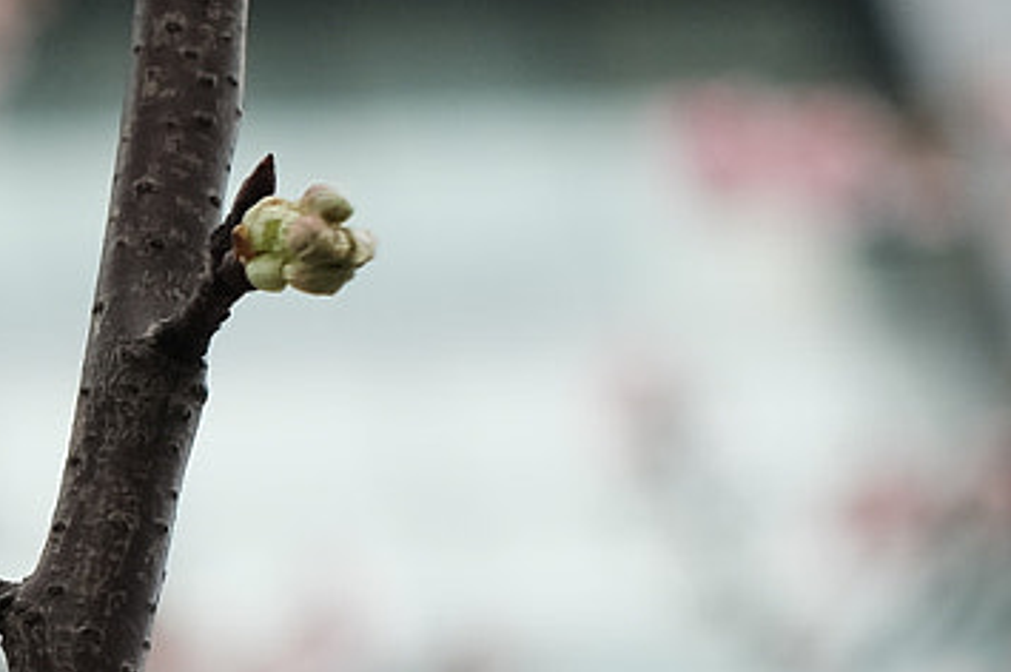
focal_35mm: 239
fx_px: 6706
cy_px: 735
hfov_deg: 8.2
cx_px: -994
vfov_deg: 5.7
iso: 400
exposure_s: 1/250
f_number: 3.6
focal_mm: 35
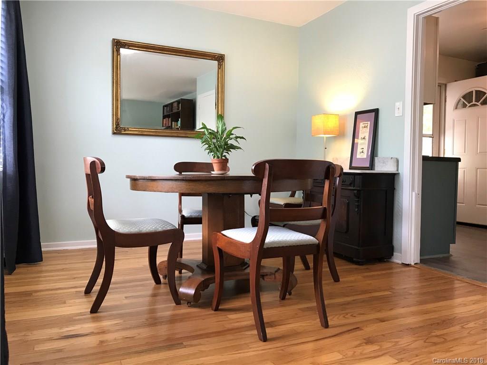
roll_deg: -0.8
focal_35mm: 28
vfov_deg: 49.7
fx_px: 394
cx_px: 244
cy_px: 182
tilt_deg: -1.7
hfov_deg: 63.4
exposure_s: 1/24
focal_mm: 3.99
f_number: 1.8
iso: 40
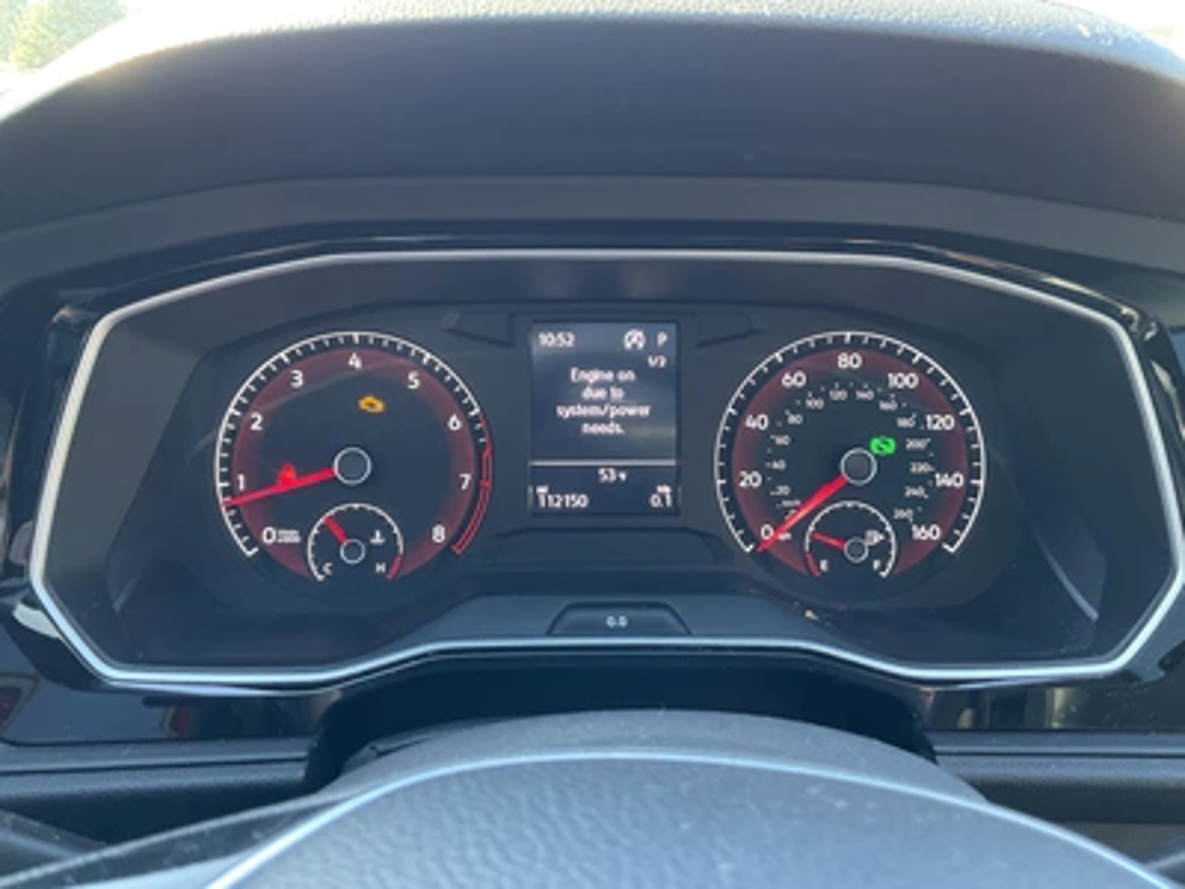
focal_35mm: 29
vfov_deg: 48.2
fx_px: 993
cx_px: 592
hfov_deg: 61.7
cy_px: 444
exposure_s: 1/60
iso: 200
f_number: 1.8
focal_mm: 3
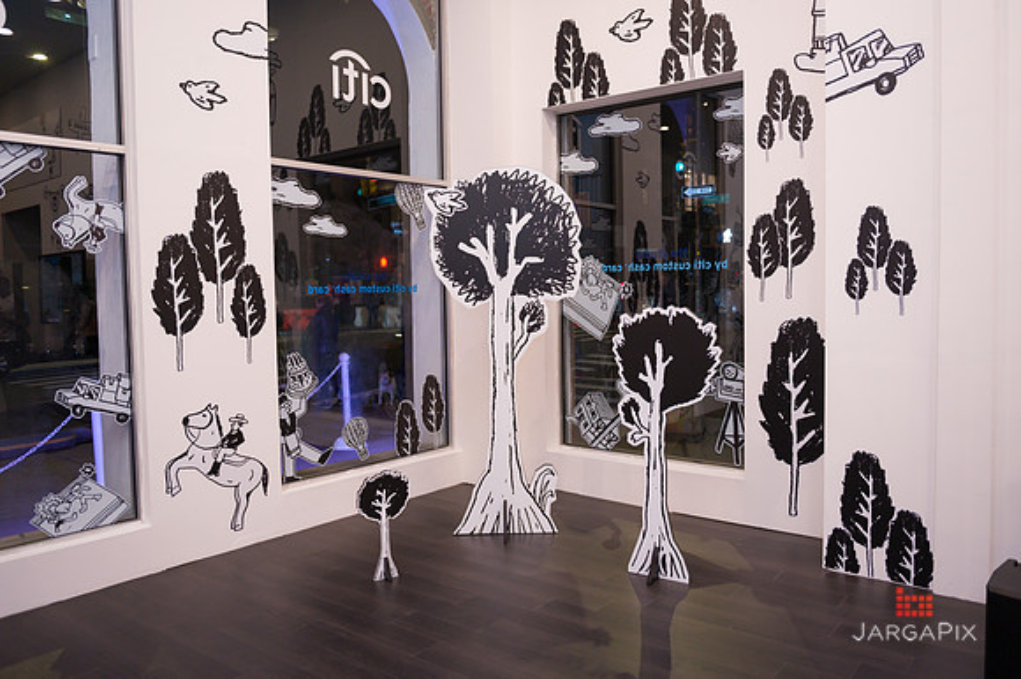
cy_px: 340
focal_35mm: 28
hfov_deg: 65.5
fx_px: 794
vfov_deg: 46.4
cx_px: 510
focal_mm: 28
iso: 1600
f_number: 3.2
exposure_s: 1/200
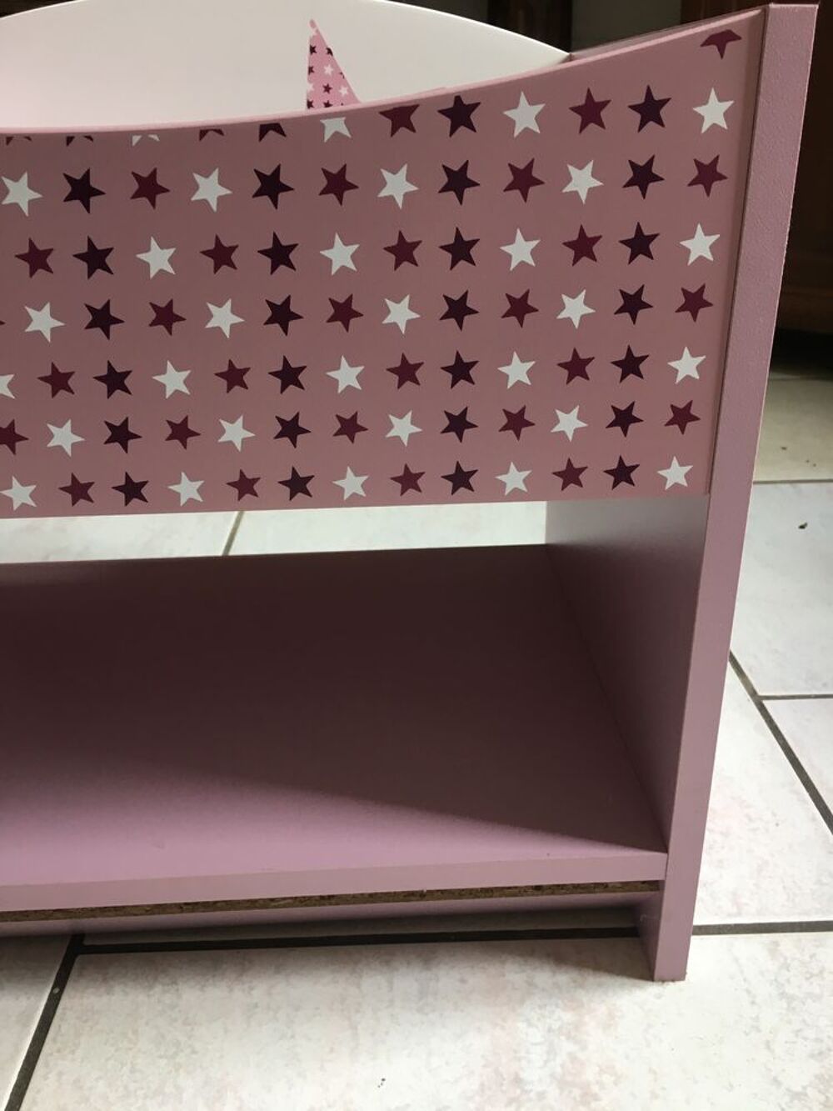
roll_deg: +1.0
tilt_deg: -24.0
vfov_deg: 61.7
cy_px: 556
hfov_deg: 48.2
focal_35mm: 29
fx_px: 930
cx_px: 416
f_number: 2.2
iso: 50
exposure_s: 1/30
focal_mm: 4.15
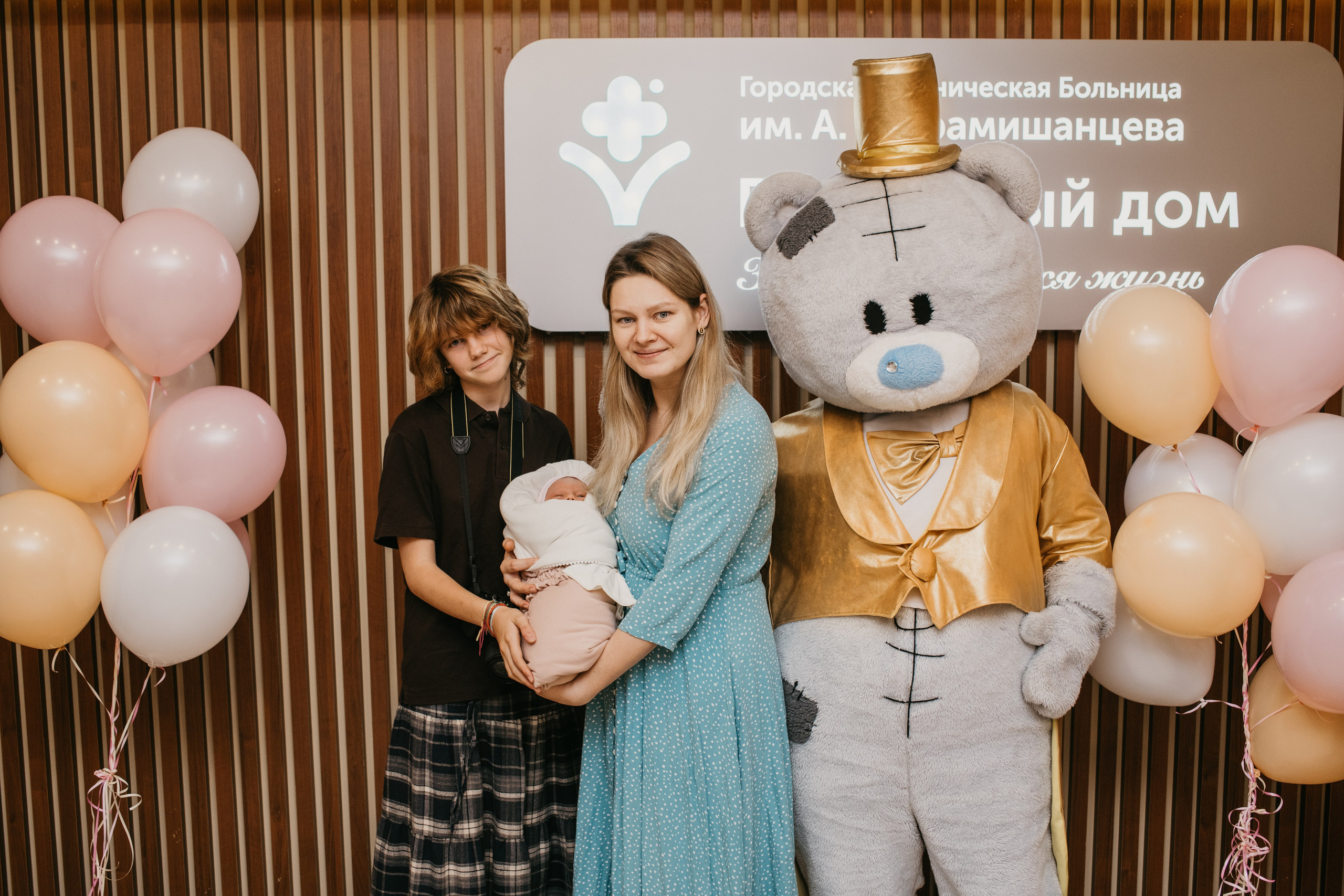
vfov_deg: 37.9
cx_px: 672
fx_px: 1307
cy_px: 448
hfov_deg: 54.4
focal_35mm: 35
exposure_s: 1/160
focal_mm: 35
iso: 400
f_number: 4
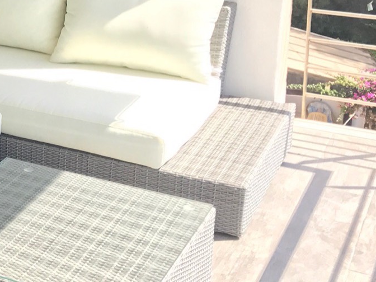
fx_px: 869
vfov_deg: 18.2
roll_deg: +2.1
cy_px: 40
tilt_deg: -14.9
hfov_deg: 22.2
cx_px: -95
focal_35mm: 80
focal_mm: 3.99
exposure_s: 1/598
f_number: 1.8
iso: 20
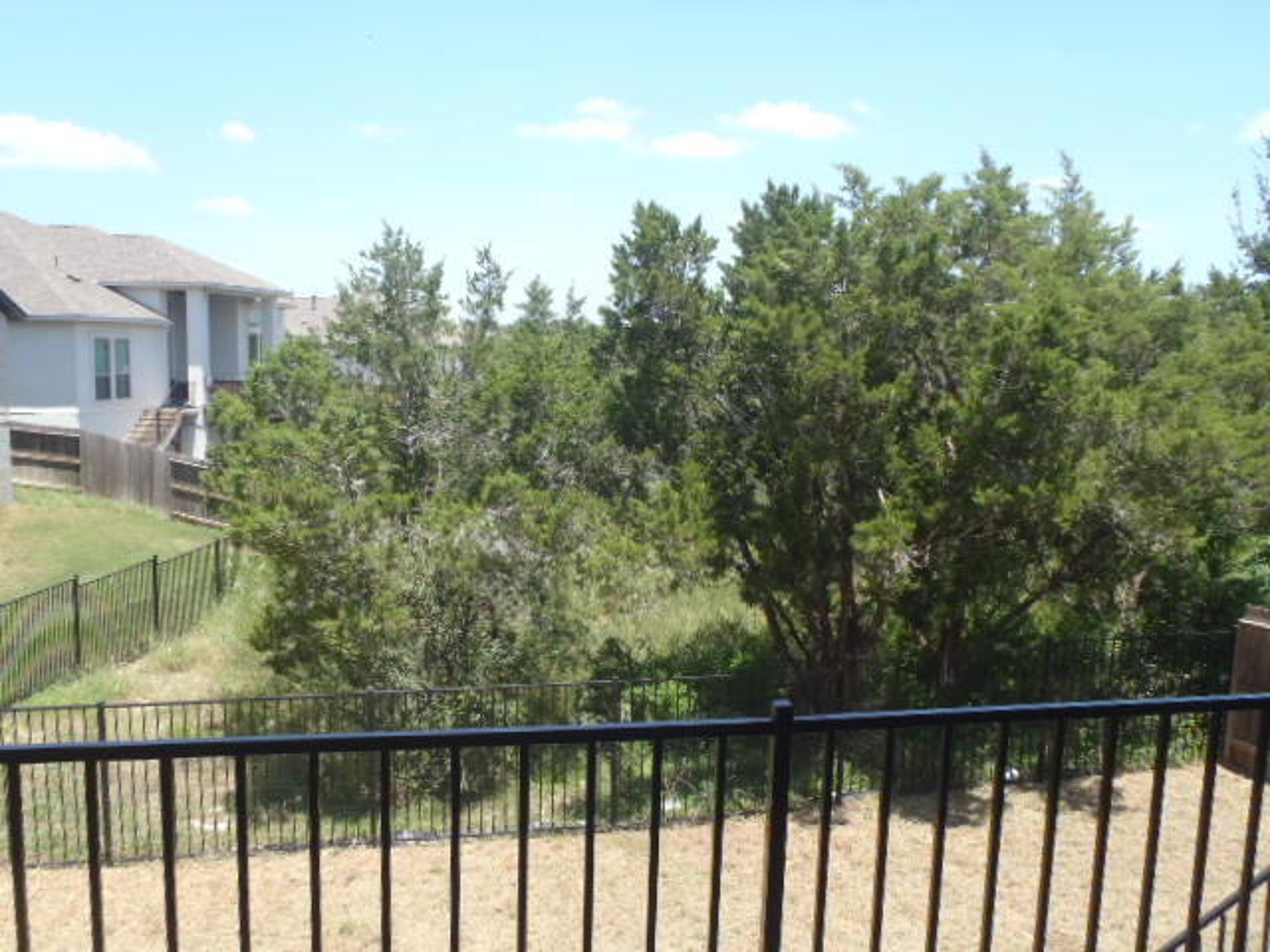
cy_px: 476
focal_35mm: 28
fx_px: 1027
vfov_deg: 49.7
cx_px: 635
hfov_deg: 63.4
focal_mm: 5
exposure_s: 1/250
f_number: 3.9
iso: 80
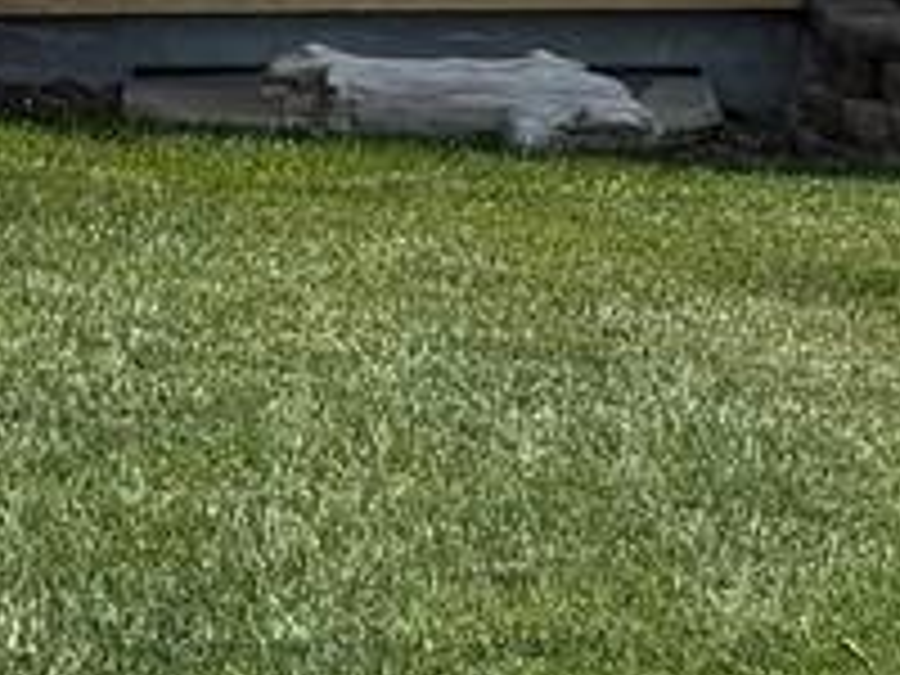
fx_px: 4992
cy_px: -261
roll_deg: +0.0
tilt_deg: -1.7
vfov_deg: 7.6
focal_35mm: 192
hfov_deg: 10.3
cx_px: 328
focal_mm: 6.76
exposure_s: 1/4673
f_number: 1.78
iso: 80
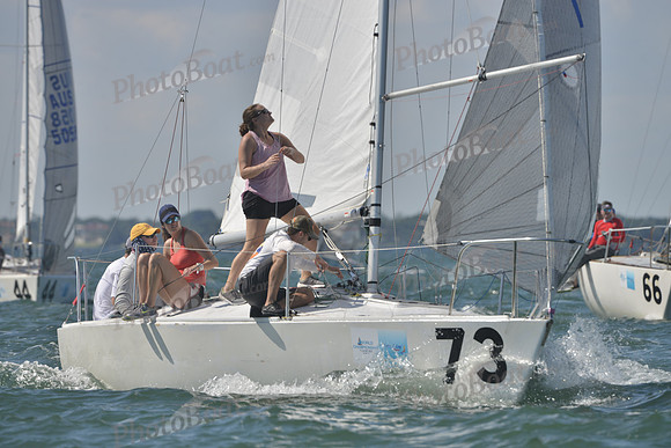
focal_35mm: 400
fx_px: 7457
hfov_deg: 5.2
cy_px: 224
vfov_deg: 3.4
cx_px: 336
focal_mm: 400
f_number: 7.1
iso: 200
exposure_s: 1/1250
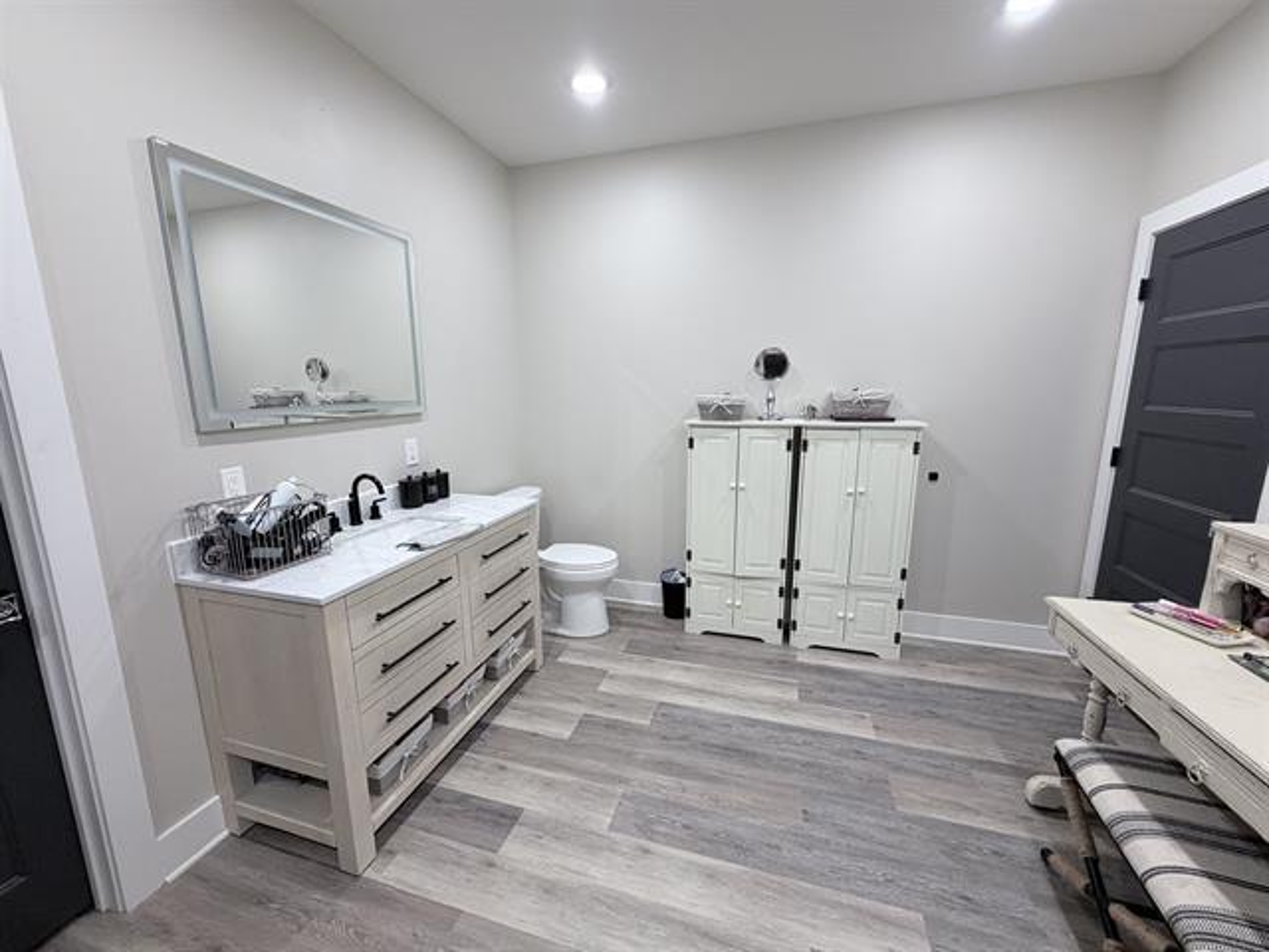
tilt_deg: -10.5
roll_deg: +1.1
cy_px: 476
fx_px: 513
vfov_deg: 85.7
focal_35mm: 14
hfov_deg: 102.1
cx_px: 634
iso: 200
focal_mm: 2.22
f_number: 2.2
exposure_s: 1/60
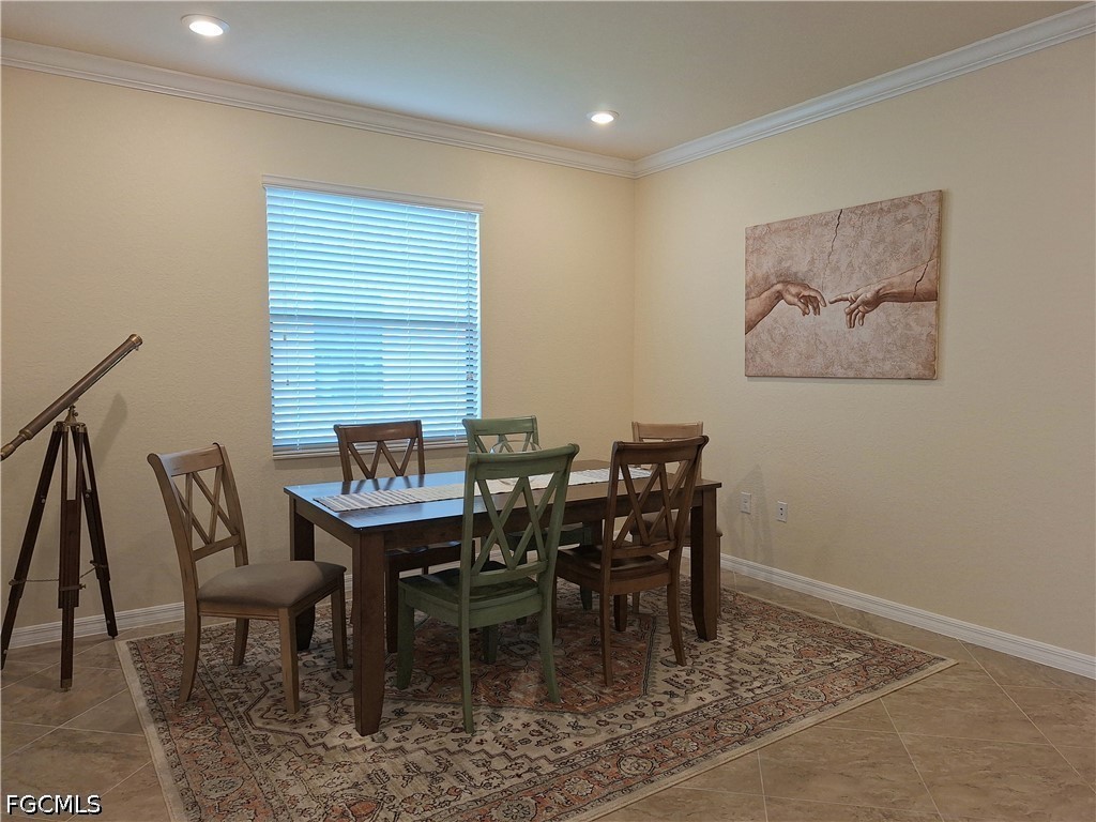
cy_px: 411
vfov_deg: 58.9
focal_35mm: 23
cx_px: 548
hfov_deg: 73.9
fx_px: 728
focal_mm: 5.54
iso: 25
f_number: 1.8
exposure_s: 1/120
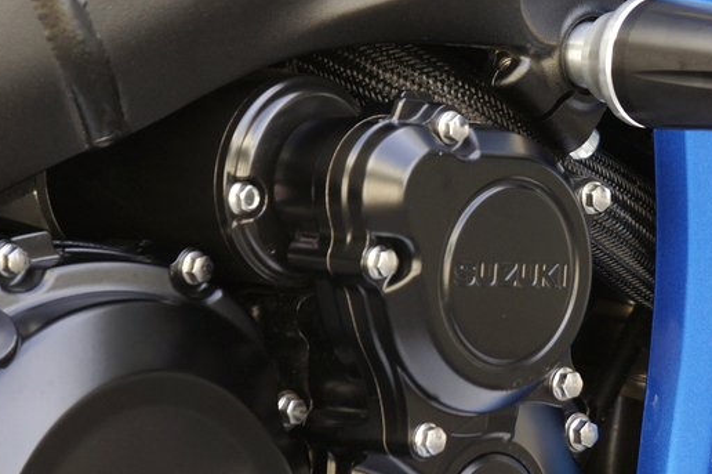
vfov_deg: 2.2
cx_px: 641
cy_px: 55
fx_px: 12117
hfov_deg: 3.4
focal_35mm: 613
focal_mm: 165
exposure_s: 1/60
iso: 200
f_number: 5.6
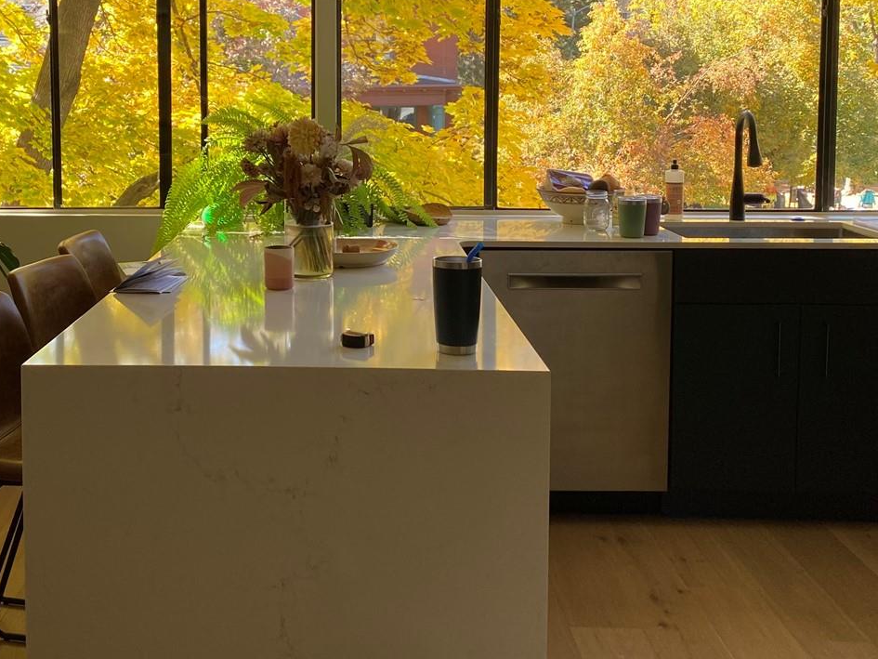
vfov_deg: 32.4
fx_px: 1116
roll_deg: +0.1
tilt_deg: -5.1
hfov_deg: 42.2
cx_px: 269
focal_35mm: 44
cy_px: 191
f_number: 1.8
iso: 64
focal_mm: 4.25
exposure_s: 1/122
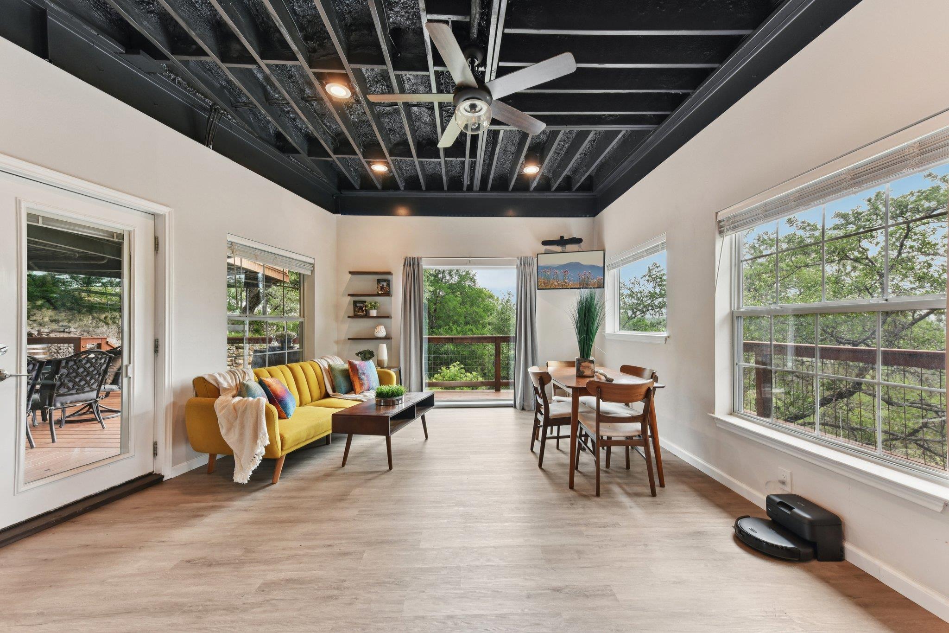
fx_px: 369
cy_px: 316
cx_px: 474
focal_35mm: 14
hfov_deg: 104.3
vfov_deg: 81.2
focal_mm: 14
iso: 160
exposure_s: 1/15
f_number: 8
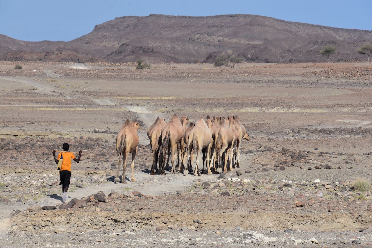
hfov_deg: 6.9
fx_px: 3101
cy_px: 124
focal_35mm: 300
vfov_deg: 4.6
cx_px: 186
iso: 200
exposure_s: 1/400
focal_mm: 200
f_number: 11
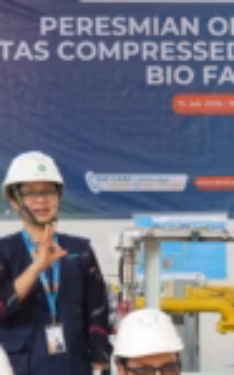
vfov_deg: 12.1
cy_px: 312
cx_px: 355
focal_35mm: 173
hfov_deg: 7.4
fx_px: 1767
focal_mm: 33
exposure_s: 1/100
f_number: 5.6
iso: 320
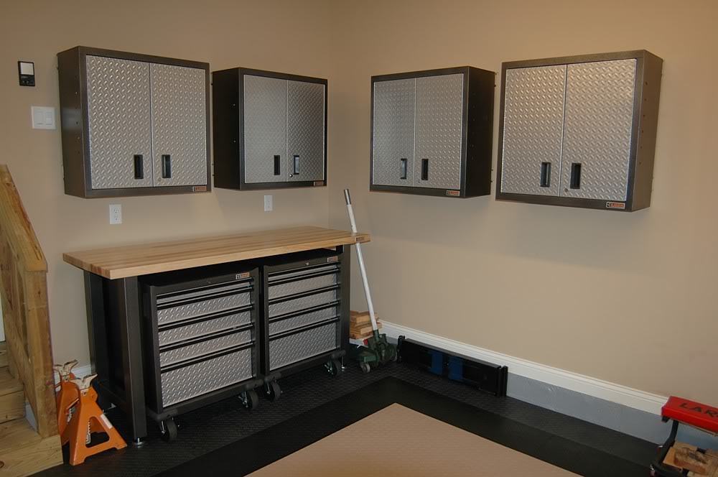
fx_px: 538
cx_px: 359
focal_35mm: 27
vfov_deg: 47.8
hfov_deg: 67.4
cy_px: 238
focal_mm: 18
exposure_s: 1/60
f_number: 3.5
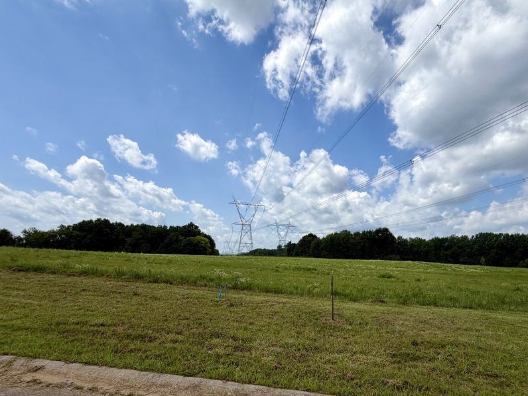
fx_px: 275
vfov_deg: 70.4
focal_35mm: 18
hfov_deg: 87.0
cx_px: 307
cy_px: 249
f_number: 2.2
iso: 20
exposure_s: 1/1125
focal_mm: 2.22
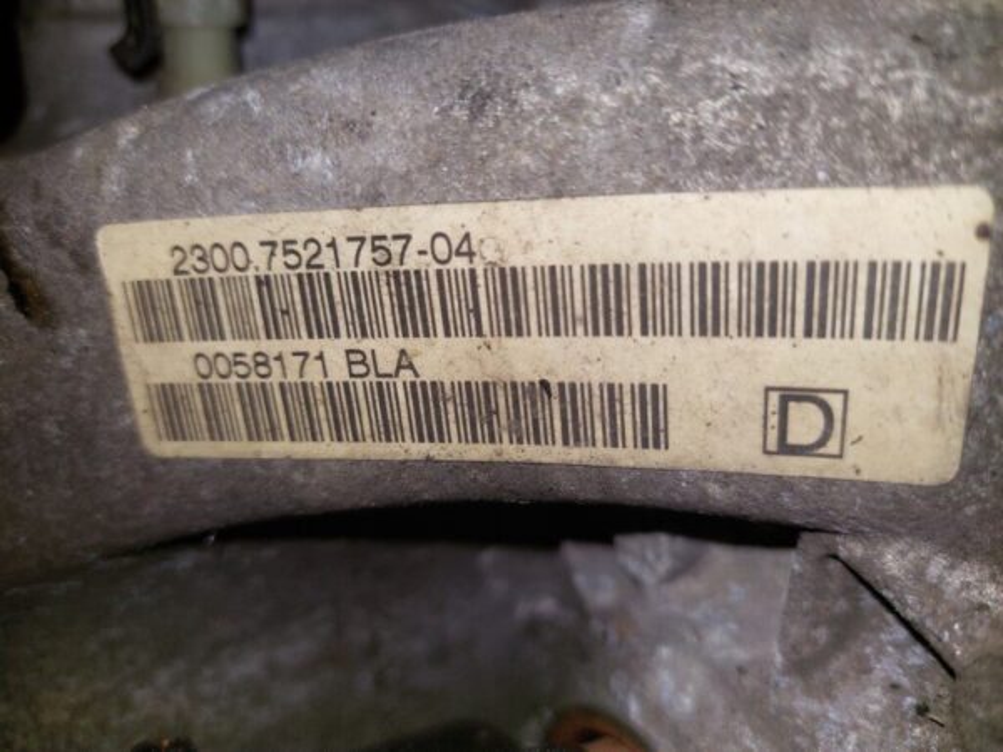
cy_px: 376
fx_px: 724
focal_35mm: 25
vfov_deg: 54.9
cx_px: 502
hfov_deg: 69.4
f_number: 1.8
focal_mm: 5.23
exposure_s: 1/538
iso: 40
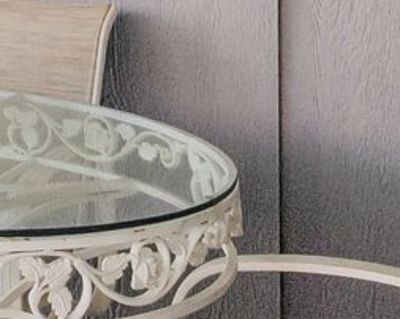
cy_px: -184
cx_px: -514
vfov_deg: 12.7
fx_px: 1349
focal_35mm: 114
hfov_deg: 13.3
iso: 200
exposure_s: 1/400
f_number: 8
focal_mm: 10
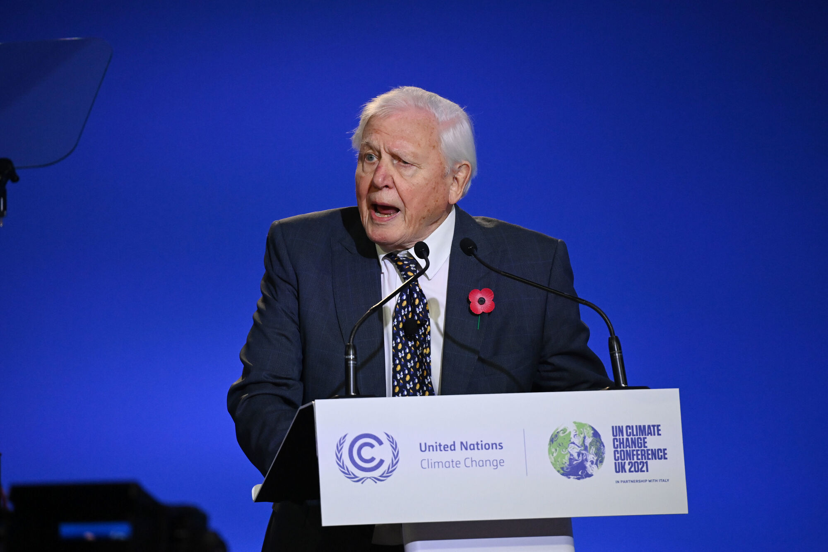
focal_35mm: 400
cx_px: 414
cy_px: 276
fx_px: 9199
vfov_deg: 3.4
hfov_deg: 5.2
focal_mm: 400
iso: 6400
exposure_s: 1/500
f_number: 5.6
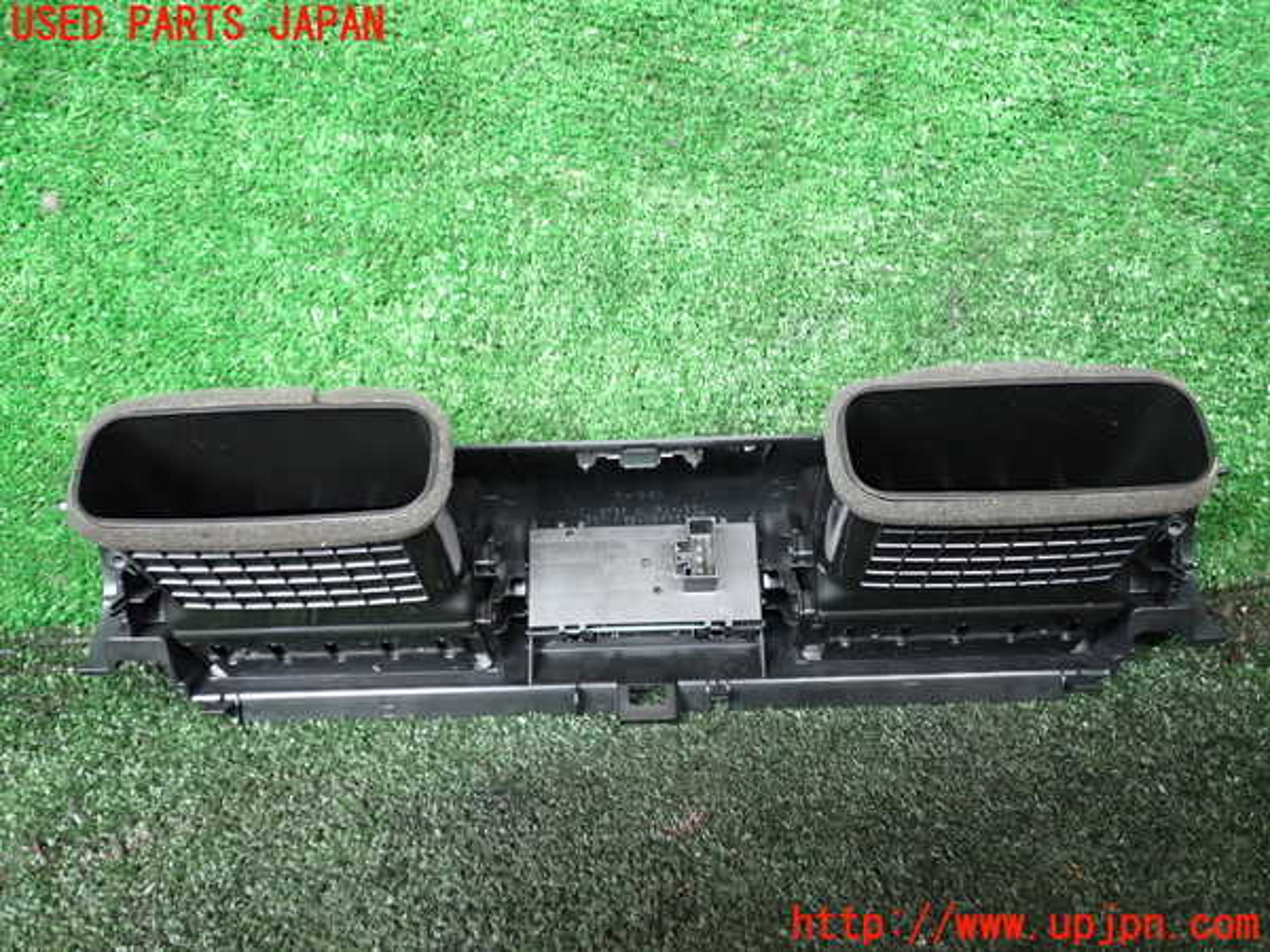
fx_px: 1101
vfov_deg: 46.8
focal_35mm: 30
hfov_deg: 60.0
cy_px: 476
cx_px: 635
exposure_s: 1/30
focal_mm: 5.4
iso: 320
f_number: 2.3
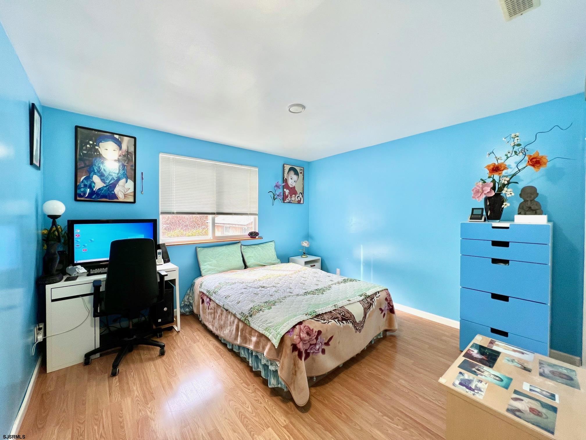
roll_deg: -0.8
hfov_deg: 106.2
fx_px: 220
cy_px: 220
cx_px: 293
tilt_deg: -2.2
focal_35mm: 13
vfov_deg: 89.9
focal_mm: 1.57
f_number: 1.8
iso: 50
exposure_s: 1/122
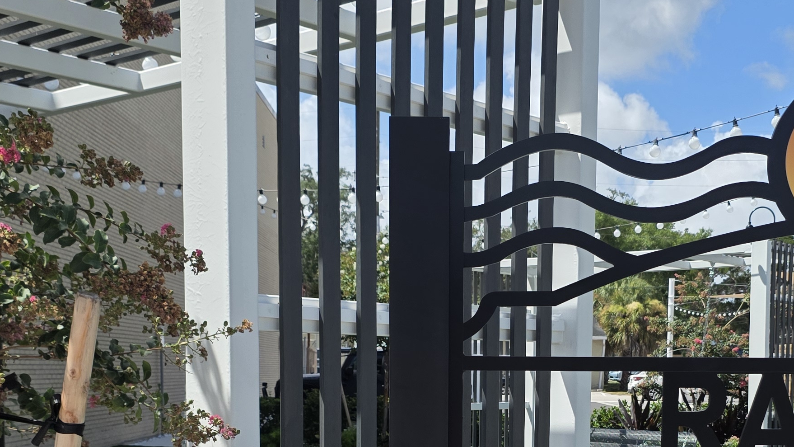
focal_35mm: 57
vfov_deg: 20.4
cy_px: 443
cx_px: 478
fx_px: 1200
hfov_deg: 36.5
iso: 80
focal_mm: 6.3
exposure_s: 1/4650
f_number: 1.7
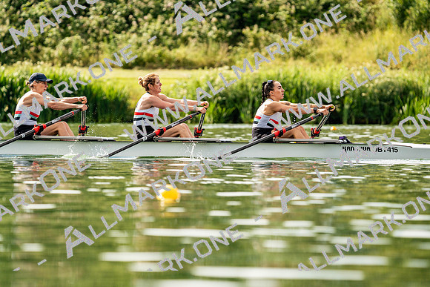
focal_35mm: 374
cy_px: 144
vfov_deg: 3.7
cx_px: 215
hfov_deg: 5.5
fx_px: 4468
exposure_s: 1/2000
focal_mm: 374
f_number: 6.3
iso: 500
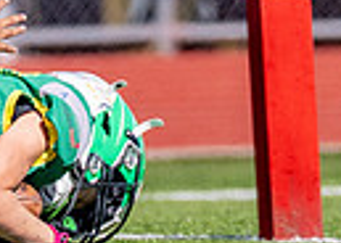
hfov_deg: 1.0
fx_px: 18759
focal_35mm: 1938
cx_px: 130
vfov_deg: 0.7
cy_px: -220
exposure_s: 1/8000
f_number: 2.8
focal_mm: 200
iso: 250
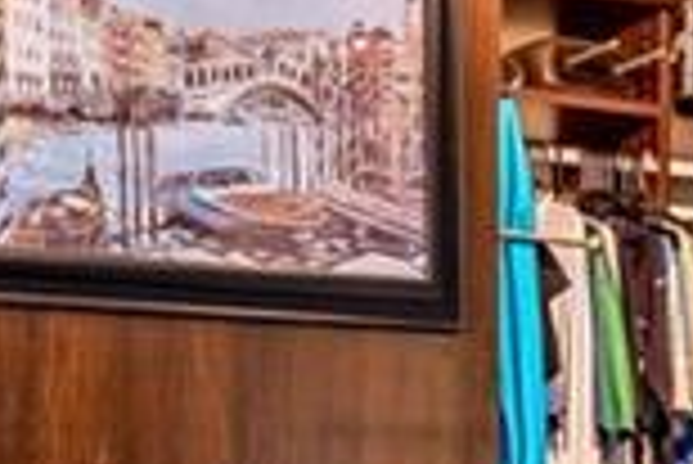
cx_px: -27
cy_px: 770
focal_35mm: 93
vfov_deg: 13.5
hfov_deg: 21.0
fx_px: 1792
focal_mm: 14
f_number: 9
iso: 125
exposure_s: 1/1.25
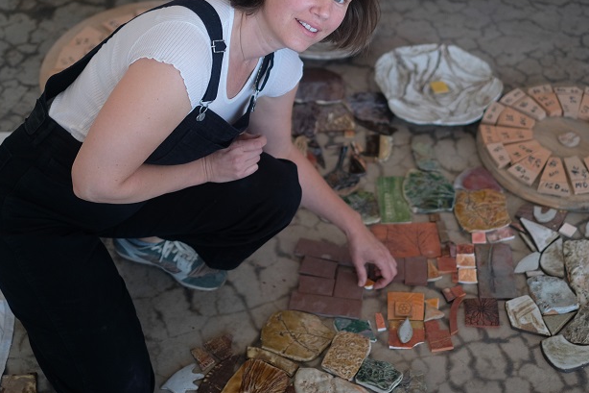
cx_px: 328
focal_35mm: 69
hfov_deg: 29.2
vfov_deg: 19.7
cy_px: 153
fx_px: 1129
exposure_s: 1/110
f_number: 1.4
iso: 400
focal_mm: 35
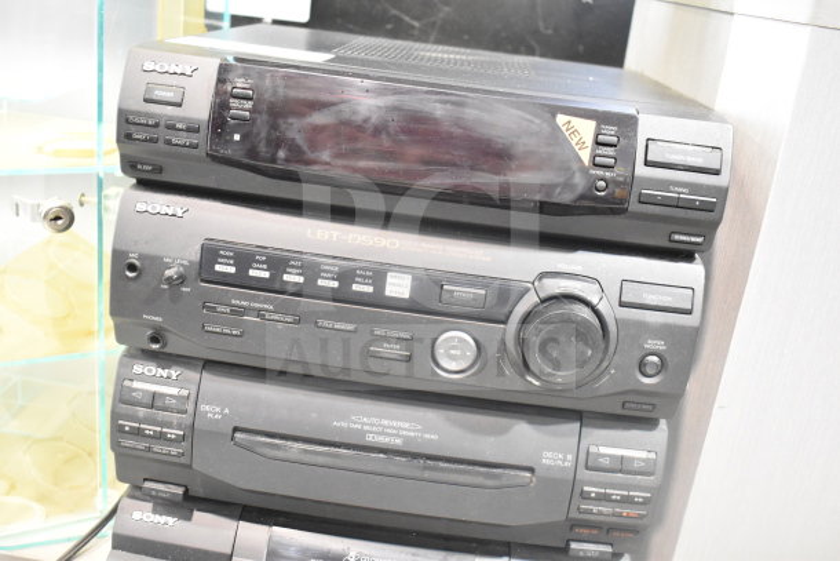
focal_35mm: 36
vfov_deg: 36.9
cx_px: 420
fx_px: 840
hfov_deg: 53.1
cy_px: 280
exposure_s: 1/40
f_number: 4
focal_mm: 24
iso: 5000
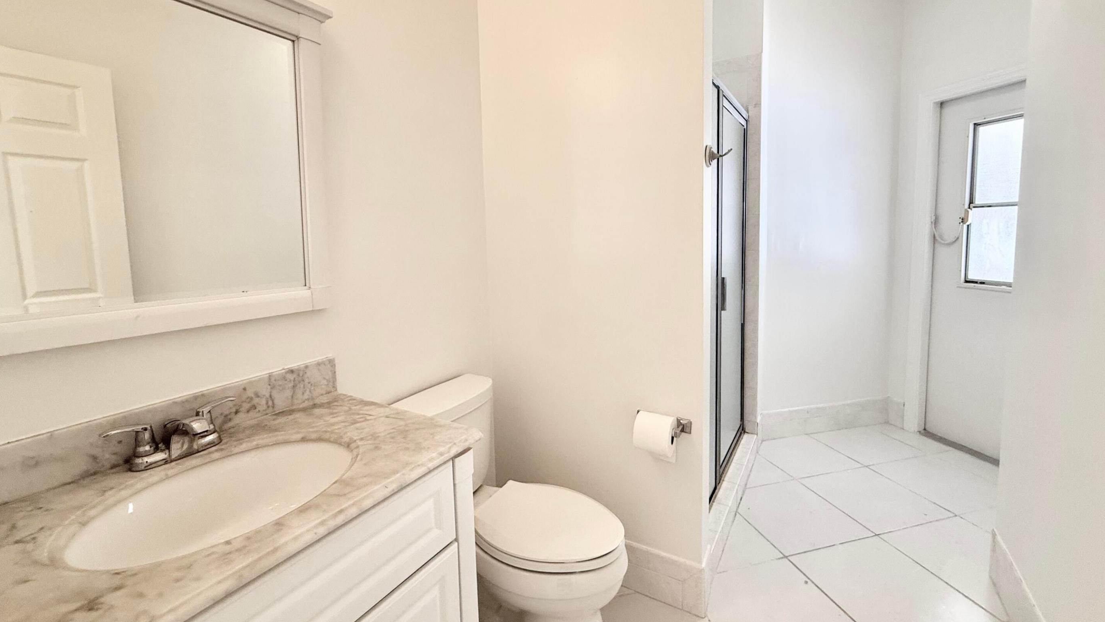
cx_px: 558
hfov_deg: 99.4
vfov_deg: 66.8
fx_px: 469
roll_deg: +1.7
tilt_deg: -4.9
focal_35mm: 16
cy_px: 274
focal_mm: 2.22
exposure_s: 1/60
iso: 200
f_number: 2.2
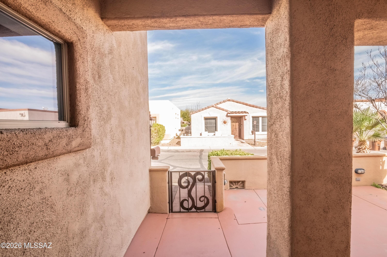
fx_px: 172
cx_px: 194
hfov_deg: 96.8
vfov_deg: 73.7
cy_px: 128
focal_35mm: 16
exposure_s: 1/13
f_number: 22
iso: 100
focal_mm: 16
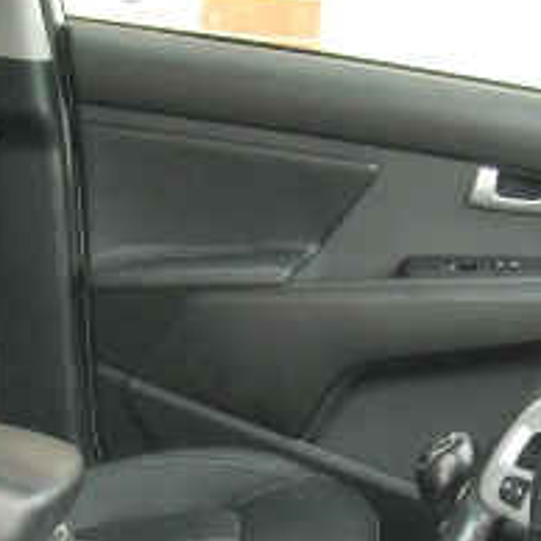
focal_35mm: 102
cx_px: 31
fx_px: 1804
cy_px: 521
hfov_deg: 16.8
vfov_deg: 16.7
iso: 496
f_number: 2.8
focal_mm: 5.7
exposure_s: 1/250
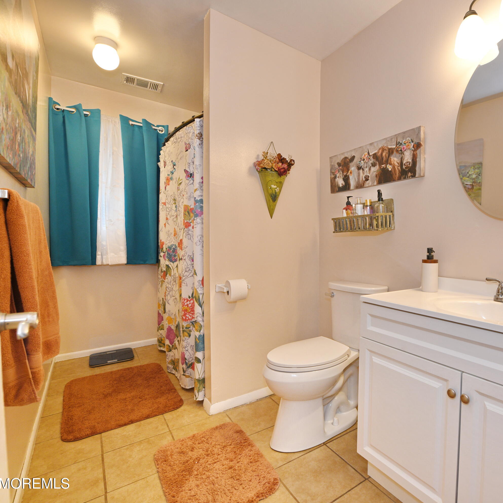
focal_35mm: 18
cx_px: 332
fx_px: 296
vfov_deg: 80.7
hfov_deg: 78.3
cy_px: 253
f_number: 6.3
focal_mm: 14
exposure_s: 1/60
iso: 500
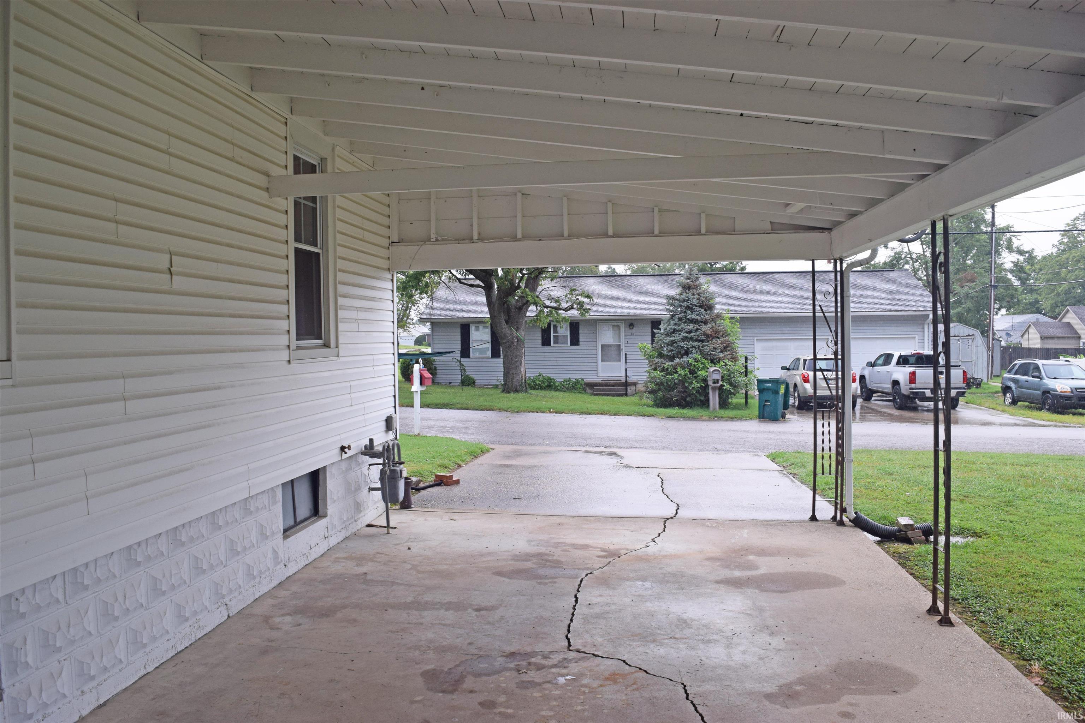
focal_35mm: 27
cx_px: 542
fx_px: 814
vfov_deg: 47.9
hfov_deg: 67.4
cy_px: 362
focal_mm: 18
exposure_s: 1/200
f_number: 7.1
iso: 400
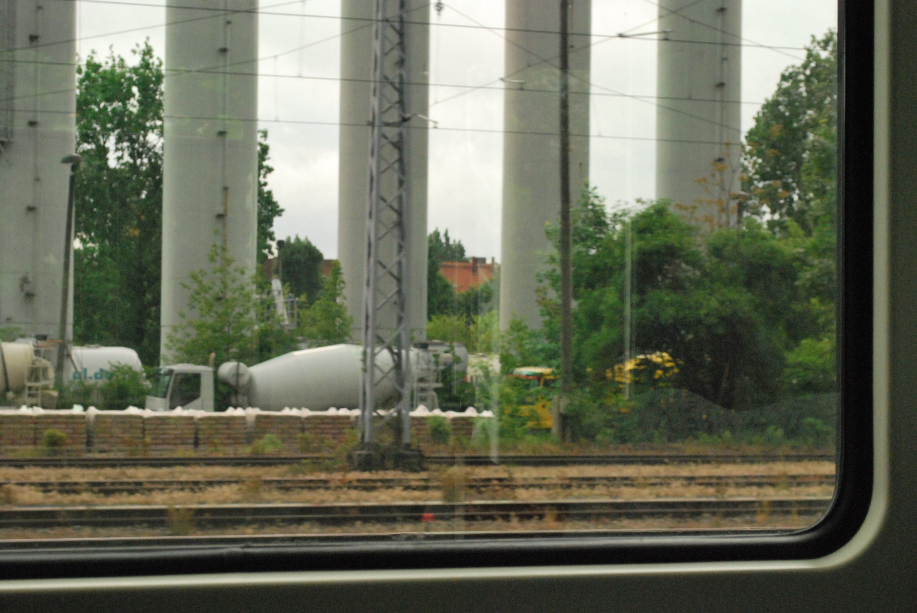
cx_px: 458
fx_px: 1836
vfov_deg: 19.0
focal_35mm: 72
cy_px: 306
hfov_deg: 28.0
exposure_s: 1/250
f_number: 8
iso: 1600
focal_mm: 48
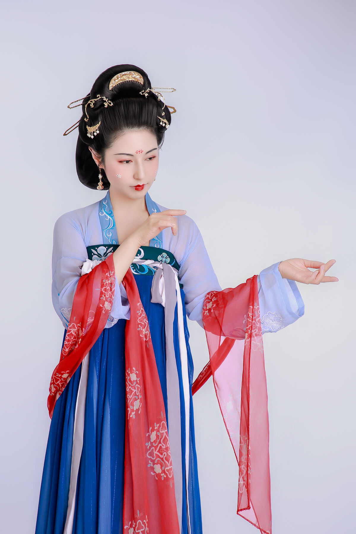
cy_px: 267
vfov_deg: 19.8
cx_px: 178
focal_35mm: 103
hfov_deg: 13.3
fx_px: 1528
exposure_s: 1/125
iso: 100
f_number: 7.1
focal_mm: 105
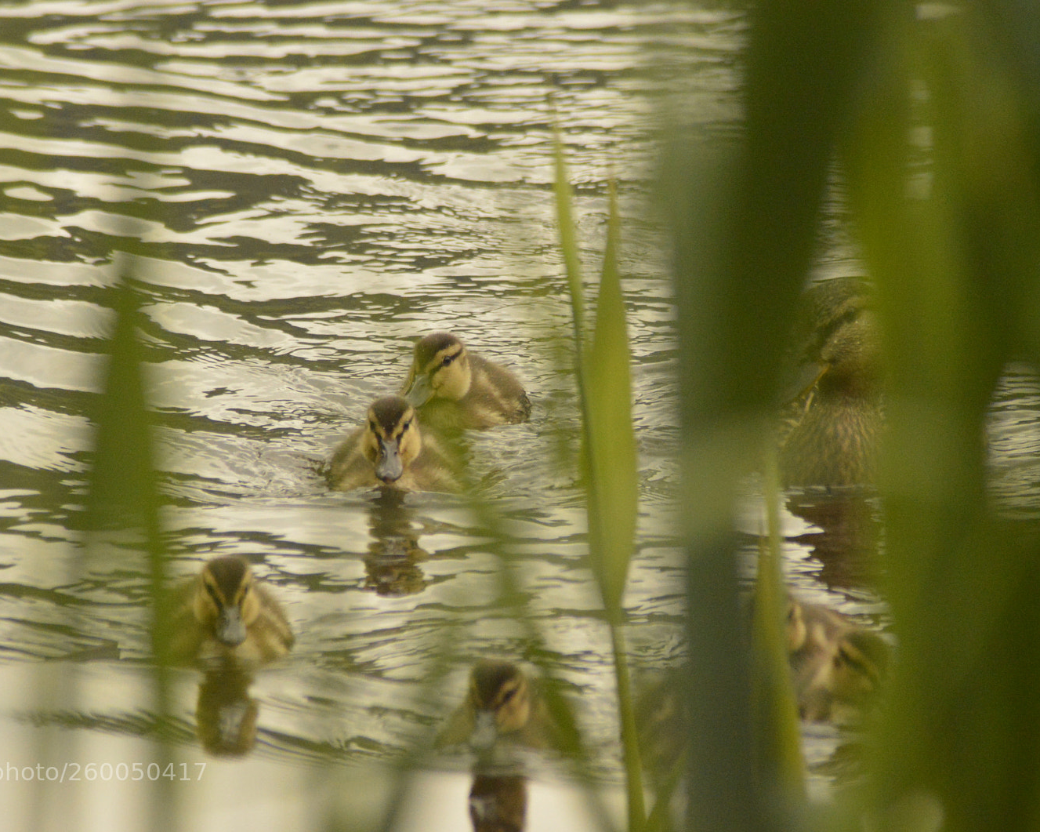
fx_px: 15664
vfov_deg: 3.0
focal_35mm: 509
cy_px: 416
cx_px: 424
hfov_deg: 3.8
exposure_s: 1/640
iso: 3200
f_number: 11
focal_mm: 300
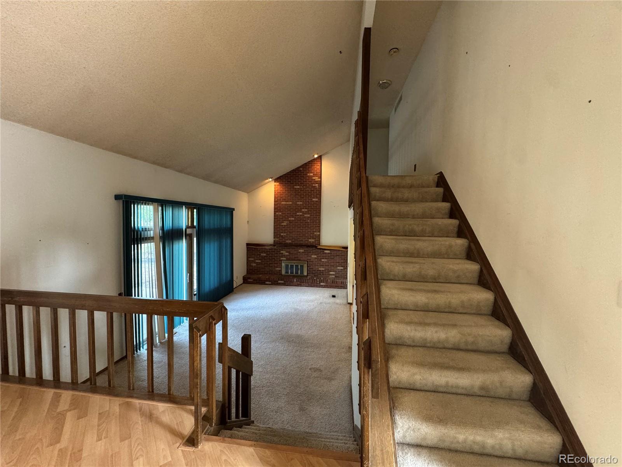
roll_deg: -1.2
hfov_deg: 102.1
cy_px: 234
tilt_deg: -4.1
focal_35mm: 14
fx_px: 252
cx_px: 311
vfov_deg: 85.7
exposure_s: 1/60
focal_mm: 2.22
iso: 500
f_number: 2.2
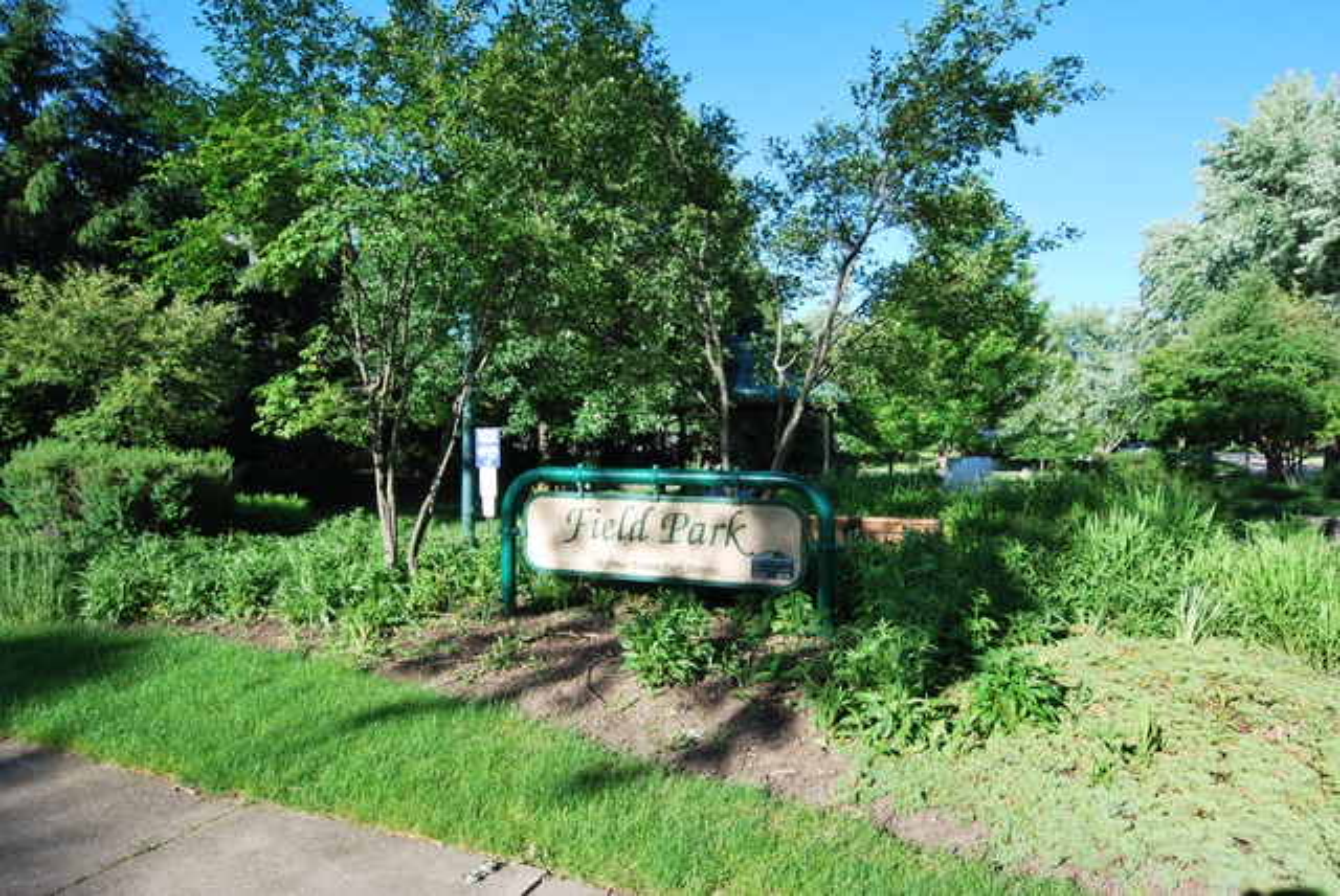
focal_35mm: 22
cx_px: 670
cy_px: 448
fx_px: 838
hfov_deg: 77.3
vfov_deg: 56.3
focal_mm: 15
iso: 100
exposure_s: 1/100
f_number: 8
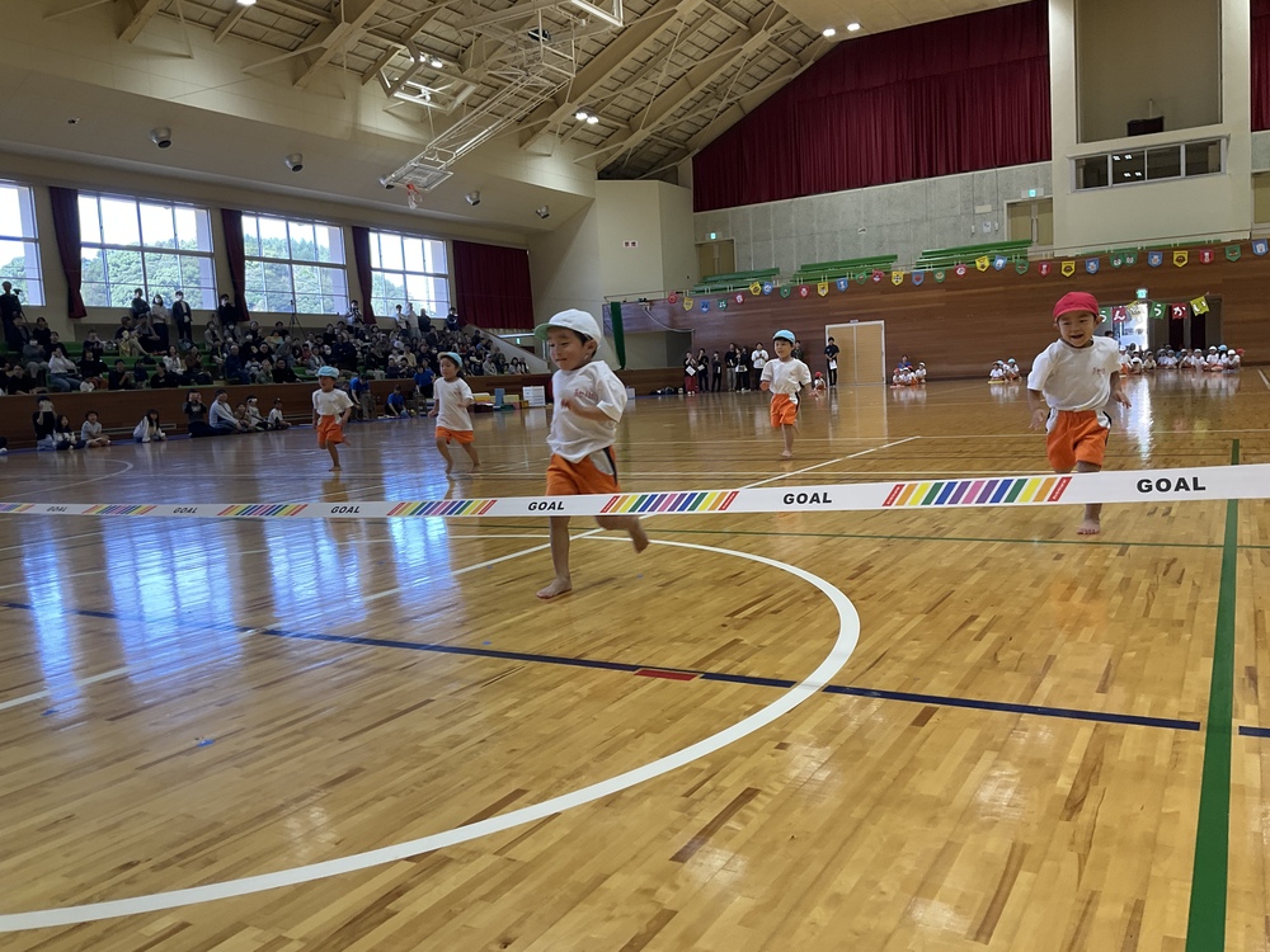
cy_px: 476
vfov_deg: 48.2
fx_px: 1064
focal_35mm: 29
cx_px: 635
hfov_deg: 61.7
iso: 40
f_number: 1.8
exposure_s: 1/122
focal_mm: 3
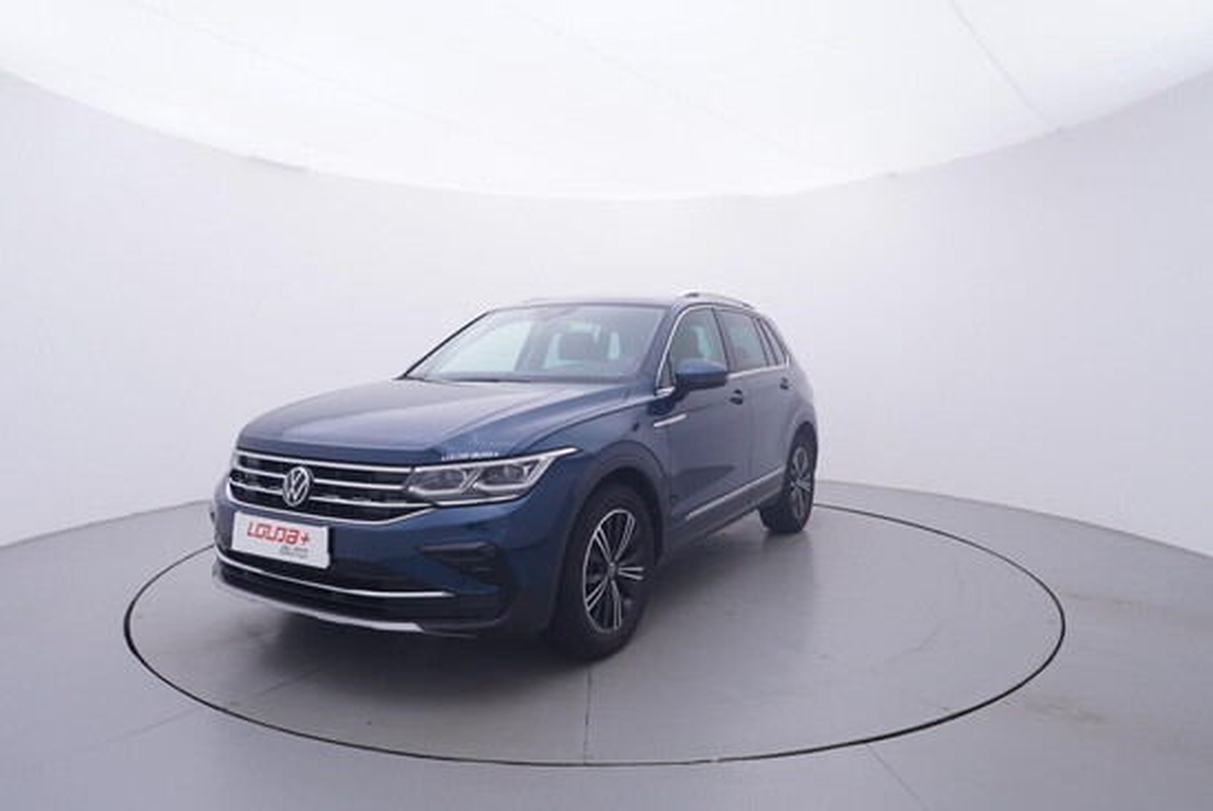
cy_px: 406
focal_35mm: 22
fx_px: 759
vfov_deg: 56.2
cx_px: 606
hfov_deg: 77.3
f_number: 5
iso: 200
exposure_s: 1/80
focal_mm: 15
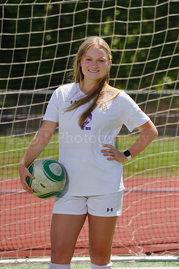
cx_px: 90
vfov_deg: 5.2
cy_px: 134
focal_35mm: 400
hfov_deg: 3.4
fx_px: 2987
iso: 200
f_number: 13
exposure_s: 1/250
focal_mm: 400
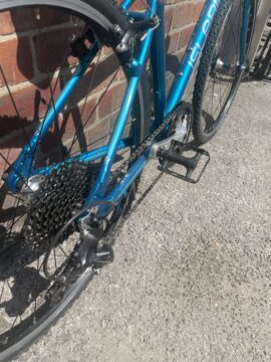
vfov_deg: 67.3
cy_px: 181
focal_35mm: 26
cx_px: 136
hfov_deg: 53.1
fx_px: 271
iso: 32
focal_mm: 4.2
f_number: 1.6
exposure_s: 1/2174
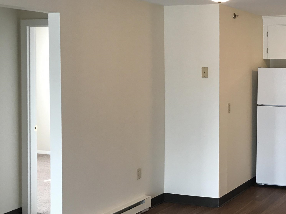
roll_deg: -0.4
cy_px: 86
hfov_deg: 31.5
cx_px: 265
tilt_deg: -2.3
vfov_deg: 25.2
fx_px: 479
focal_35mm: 58
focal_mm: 3.99
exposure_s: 1/30
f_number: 1.8
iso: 32
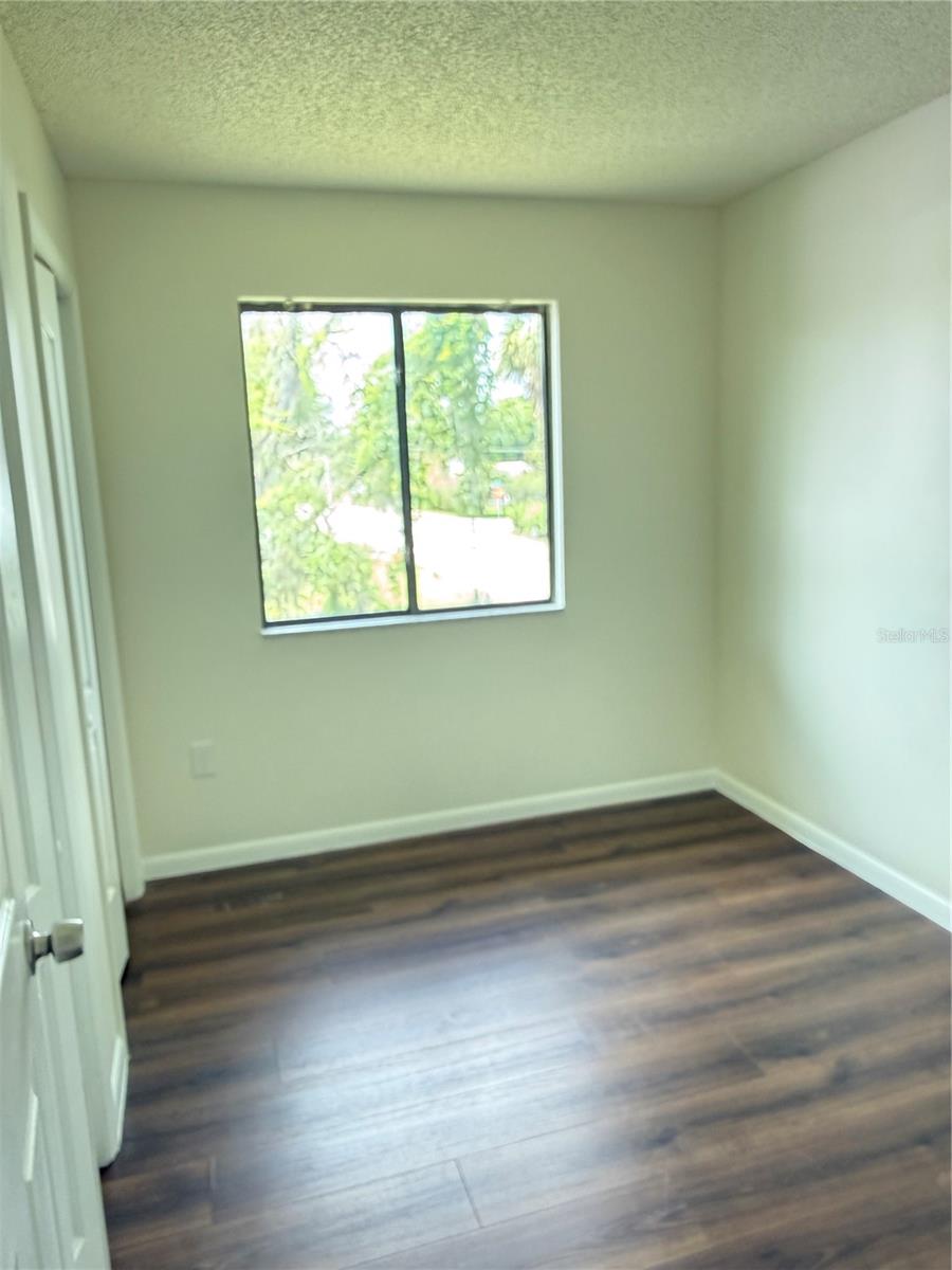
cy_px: 635
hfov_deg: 56.8
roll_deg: +2.7
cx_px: 476
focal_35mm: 24
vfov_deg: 71.6
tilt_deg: -8.2
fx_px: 880
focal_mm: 2.22
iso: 400
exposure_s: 1/96
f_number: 2.2
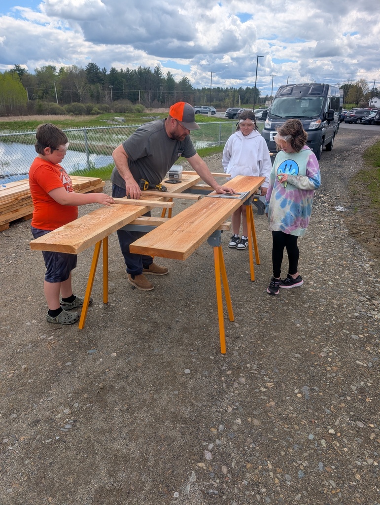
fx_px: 350
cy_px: 252
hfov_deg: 56.9
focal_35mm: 24
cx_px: 190
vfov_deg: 71.5
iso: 21
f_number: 1.68
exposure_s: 1/1031
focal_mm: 6.9
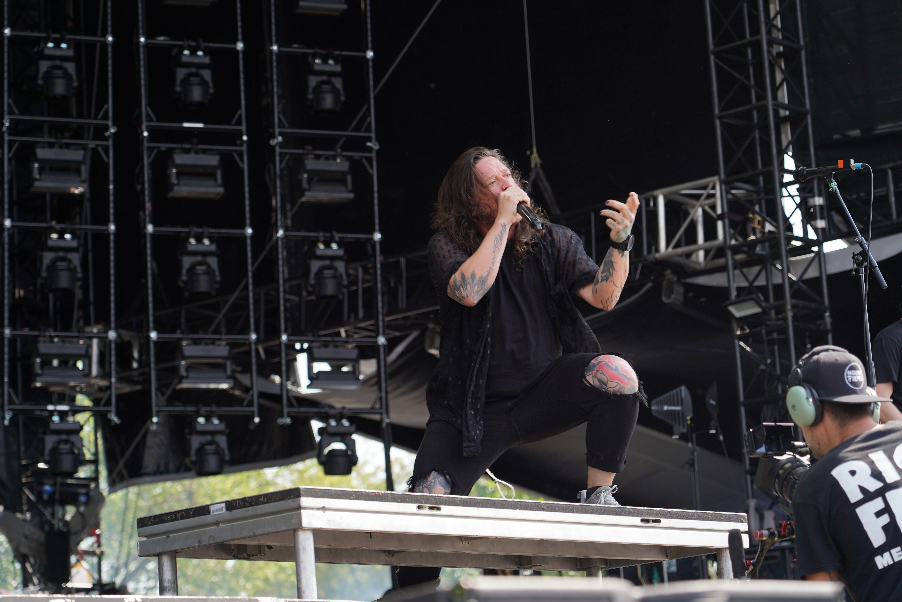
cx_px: 451
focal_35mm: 105
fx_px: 2631
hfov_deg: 19.5
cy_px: 301
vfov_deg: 13.0
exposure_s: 1/200
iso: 100
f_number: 5
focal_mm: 105
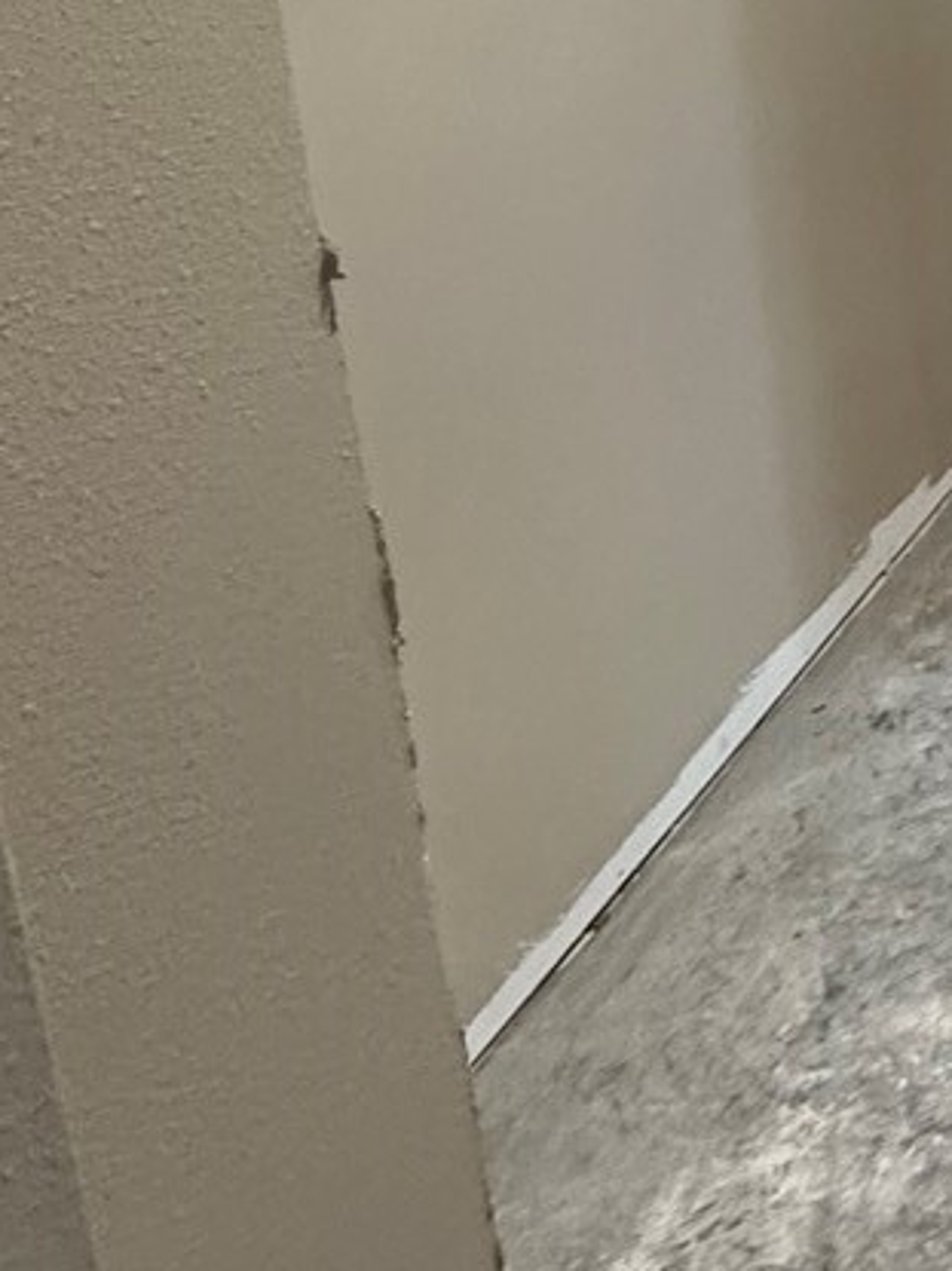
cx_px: 1775
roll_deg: -0.6
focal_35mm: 54
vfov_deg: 32.3
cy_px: -46
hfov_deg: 19.3
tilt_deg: -13.1
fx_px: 1981
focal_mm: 2.22
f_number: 2.2
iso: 320
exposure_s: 1/120
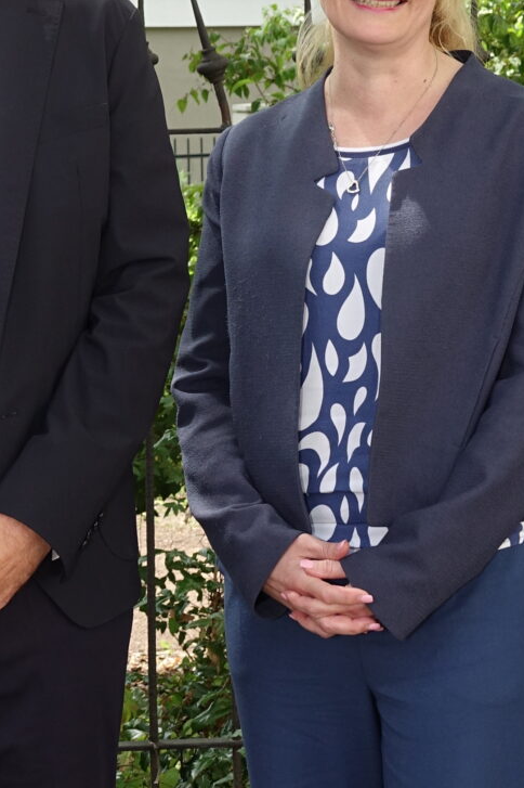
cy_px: 196
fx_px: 2382
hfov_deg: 12.5
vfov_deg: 18.6
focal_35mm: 109
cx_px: 367
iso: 200
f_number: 4
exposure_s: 1/400
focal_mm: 14.65
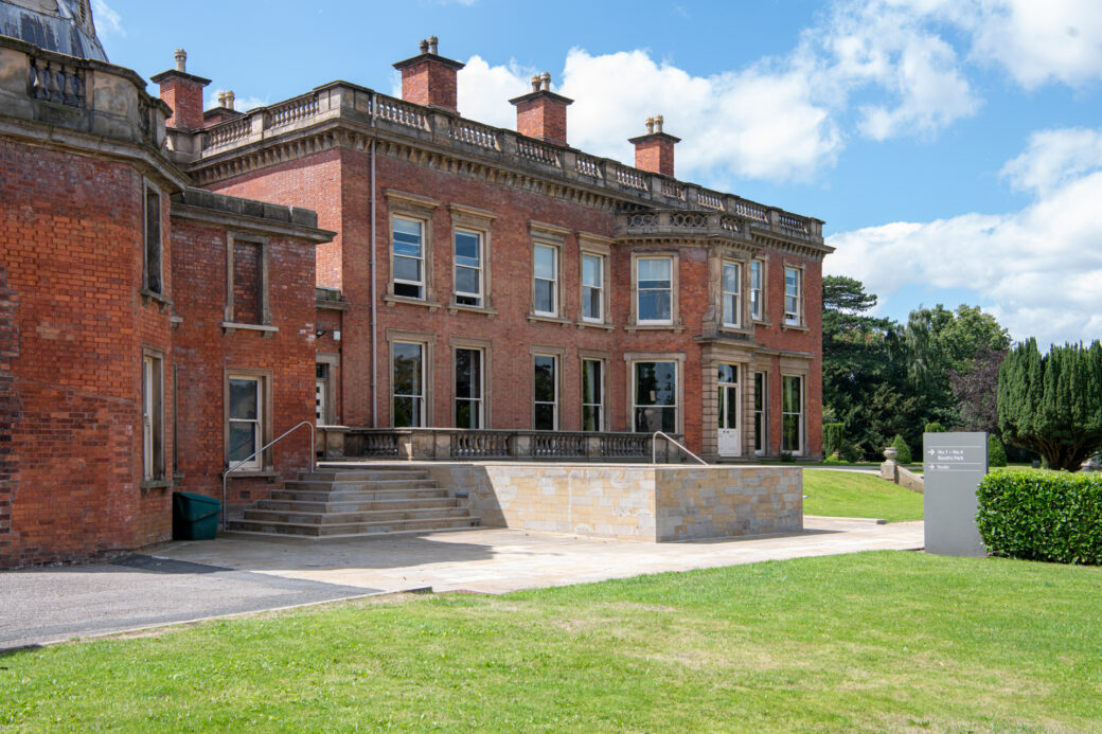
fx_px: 1163
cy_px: 367
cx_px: 551
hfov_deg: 50.7
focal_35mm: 38
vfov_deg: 35.0
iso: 200
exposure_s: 1/200
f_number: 8
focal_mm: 38
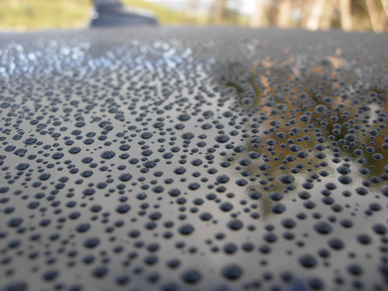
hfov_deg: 51.4
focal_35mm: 36
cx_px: 194
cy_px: 146
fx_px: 404
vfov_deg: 39.7
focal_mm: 7.5
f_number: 3.8
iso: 50
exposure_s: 1/124
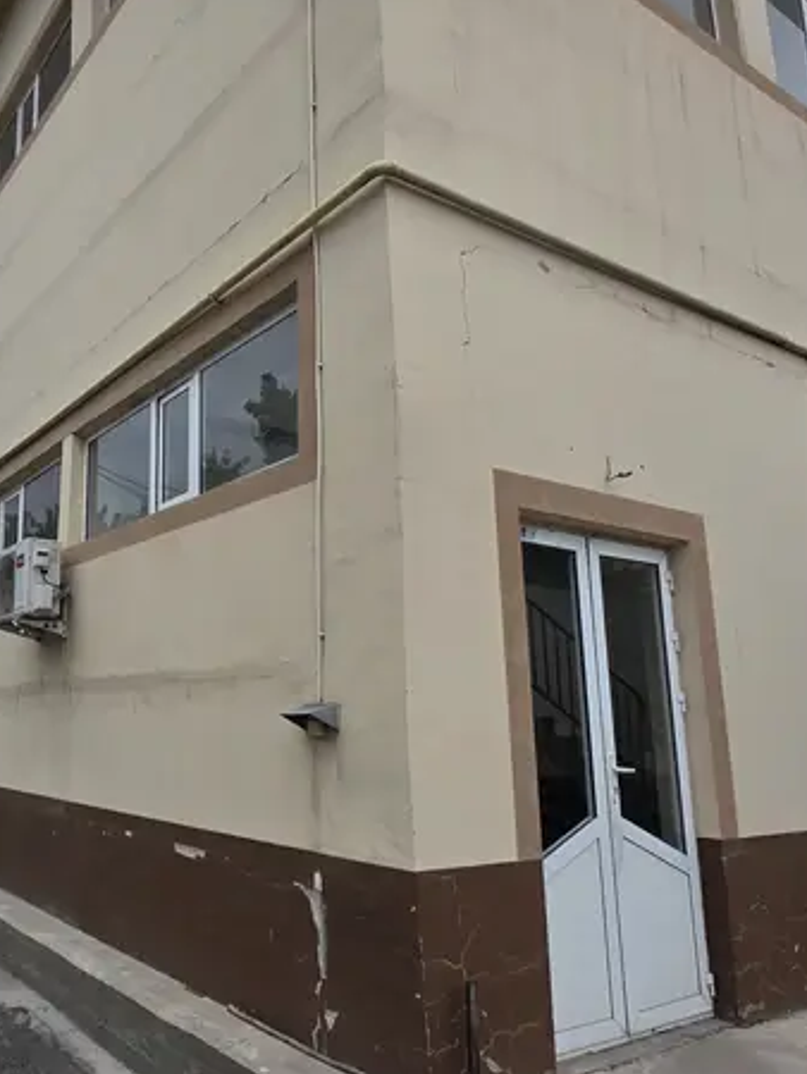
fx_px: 807
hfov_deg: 49.9
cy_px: 566
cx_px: 159
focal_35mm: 26
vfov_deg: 67.2
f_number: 1.9
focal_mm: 2.2
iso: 40
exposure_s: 1/1041
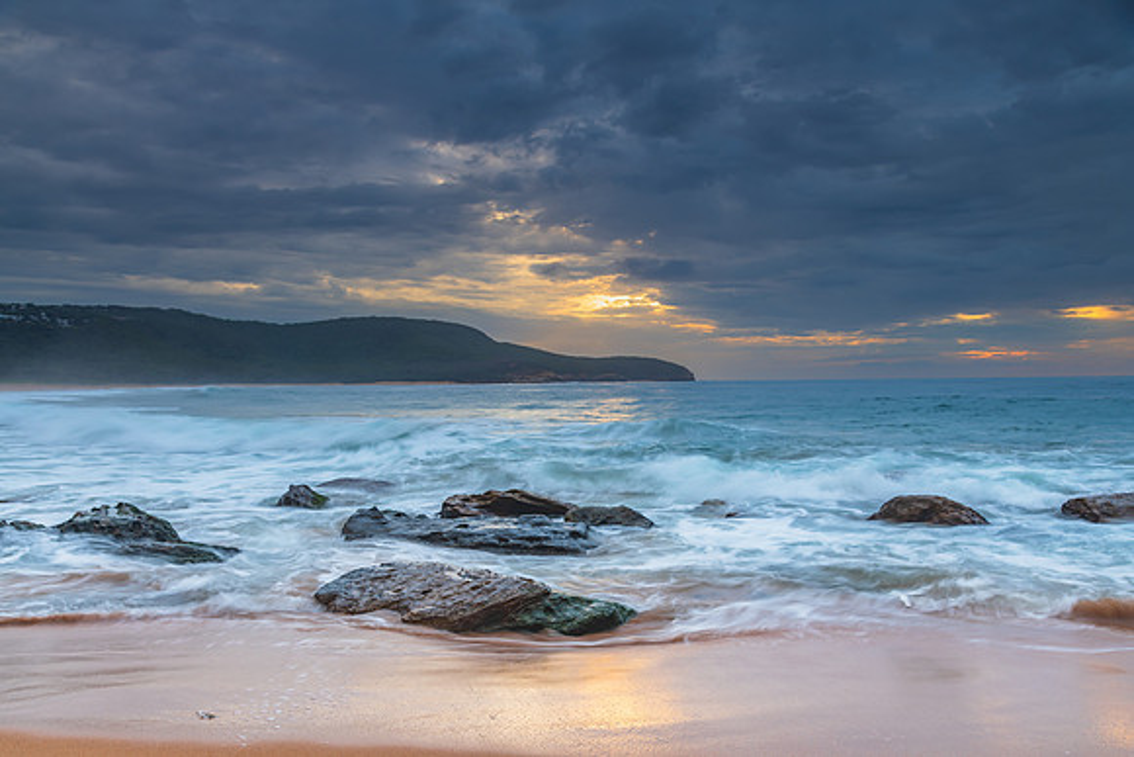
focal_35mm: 34
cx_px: 567
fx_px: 1071
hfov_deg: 55.8
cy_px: 378
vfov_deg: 38.9
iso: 80
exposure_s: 1/3
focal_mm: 34
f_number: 9
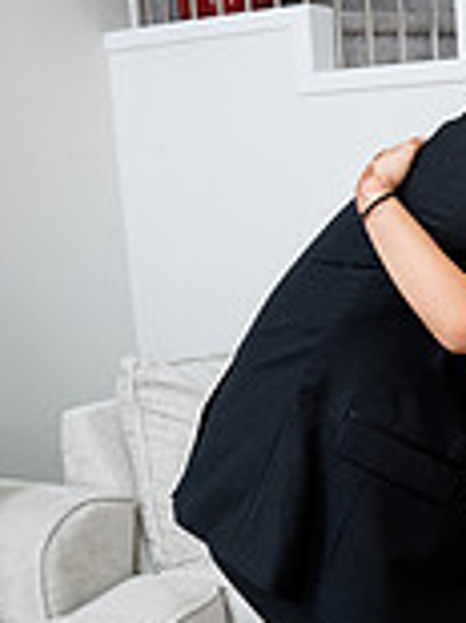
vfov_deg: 29.0
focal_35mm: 67
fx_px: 1204
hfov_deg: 20.4
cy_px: 330
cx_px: 574
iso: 5000
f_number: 9
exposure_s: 1/160
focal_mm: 24
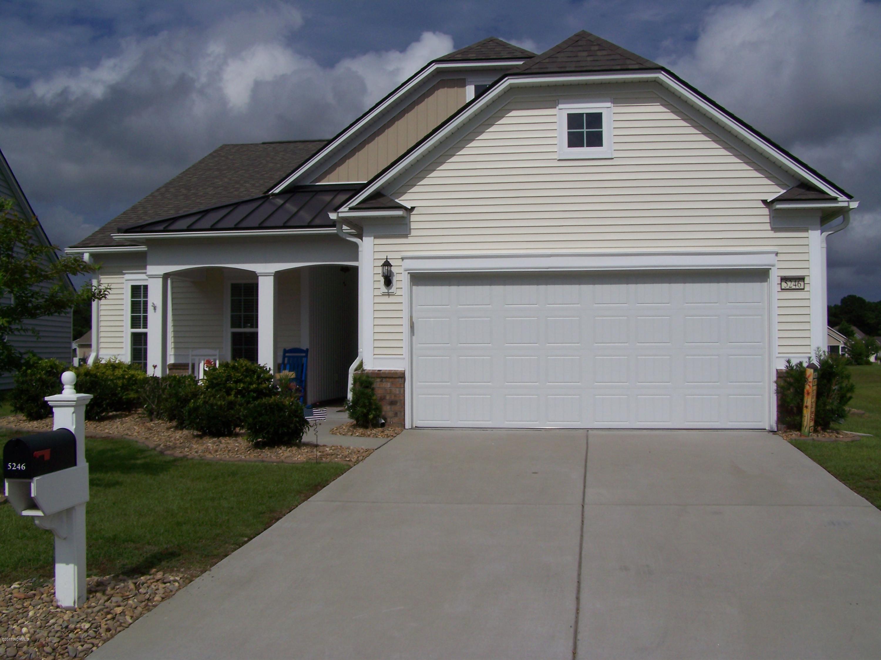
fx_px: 967
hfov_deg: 49.0
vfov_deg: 37.7
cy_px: 330
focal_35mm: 38
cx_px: 440
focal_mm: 6.3
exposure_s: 1/1250
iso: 64
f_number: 5.6
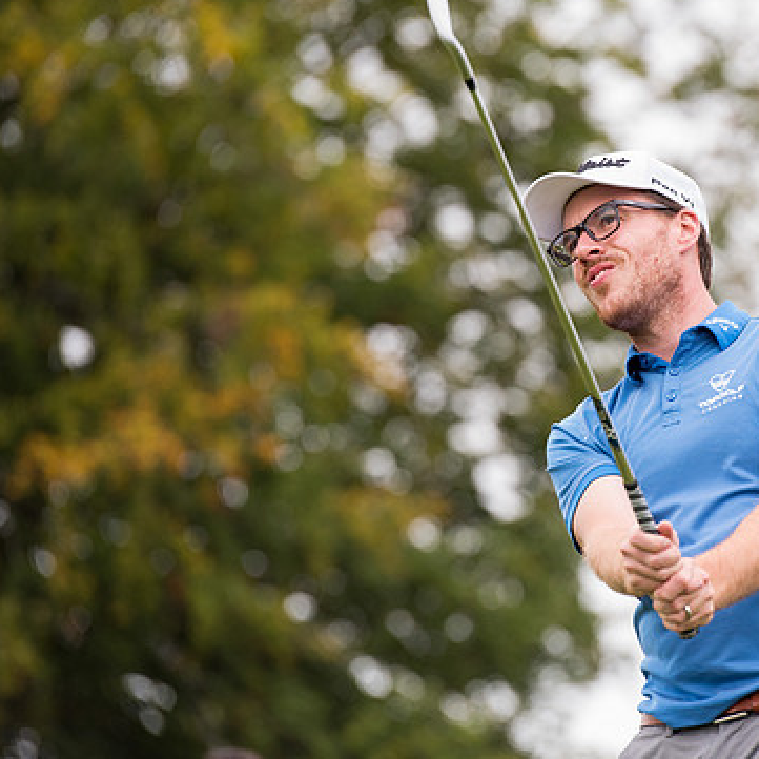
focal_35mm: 273
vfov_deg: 6.4
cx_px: 603
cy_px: 358
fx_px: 6772
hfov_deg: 6.4
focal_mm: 200
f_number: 4
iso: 800
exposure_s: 1/1000
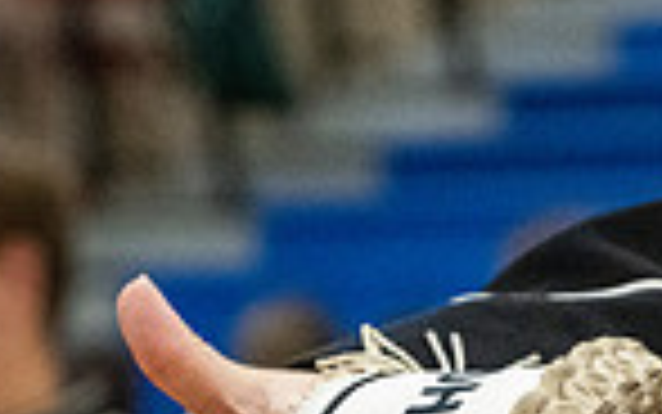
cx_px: 410
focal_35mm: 277
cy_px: 790
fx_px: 4999
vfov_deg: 4.7
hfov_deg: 7.6
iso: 8000
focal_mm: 69
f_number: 4
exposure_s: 1/800
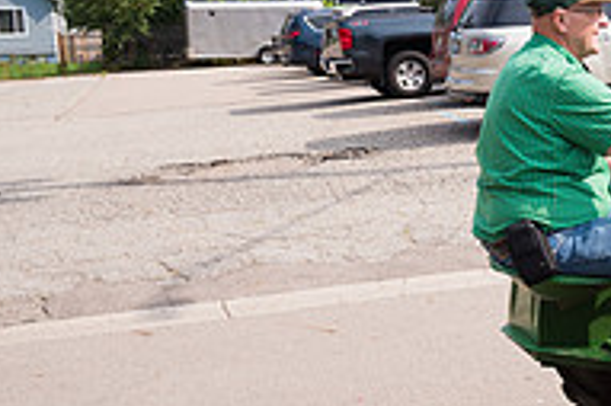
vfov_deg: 18.6
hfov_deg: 23.5
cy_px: 238
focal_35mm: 73
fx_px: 1238
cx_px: 851
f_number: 6.3
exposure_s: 1/500
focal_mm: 24
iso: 180
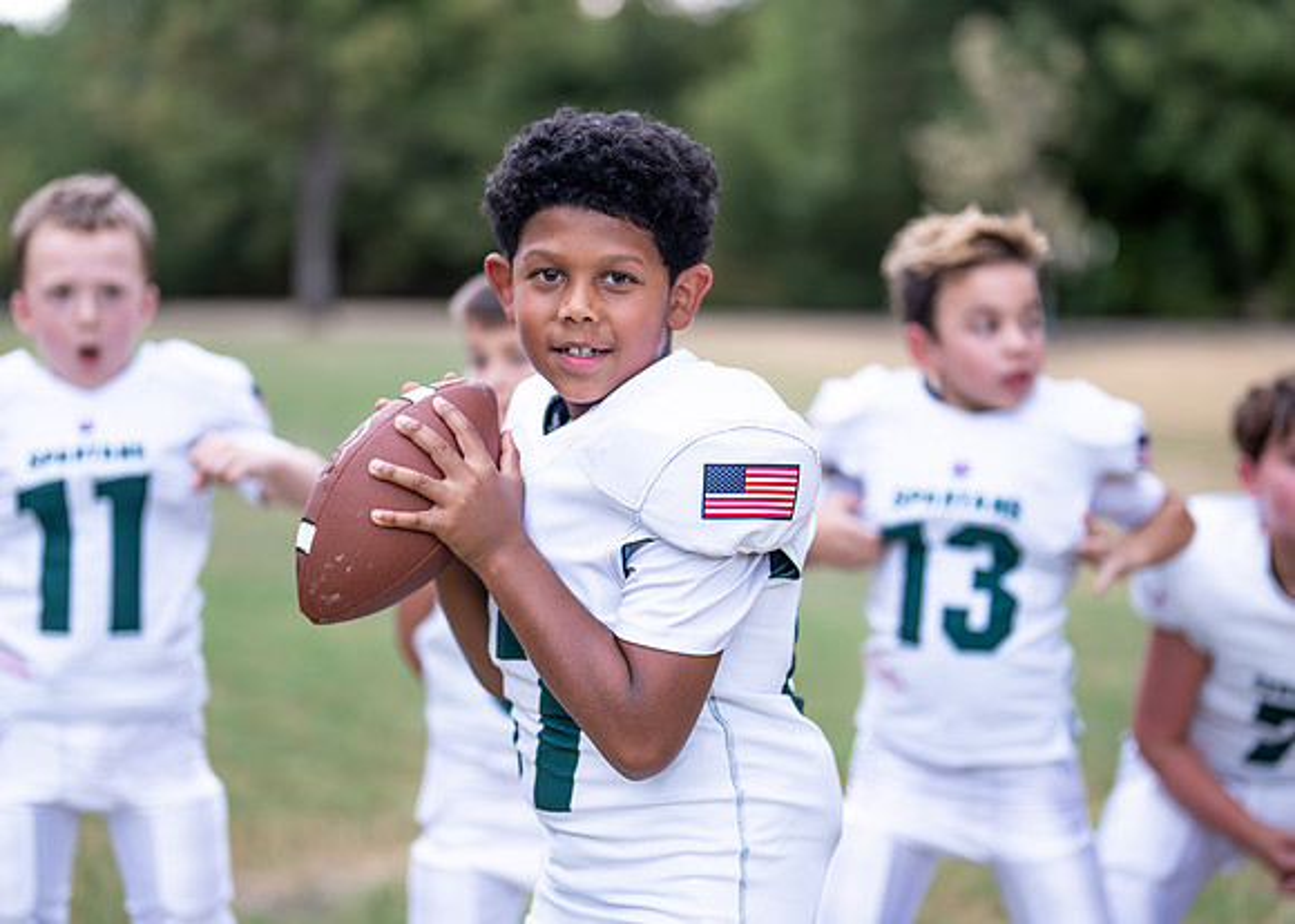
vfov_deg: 19.4
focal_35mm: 73
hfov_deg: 27.0
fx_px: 2700
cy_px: 490
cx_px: 629
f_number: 1.2
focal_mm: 50
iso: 200
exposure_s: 1/320
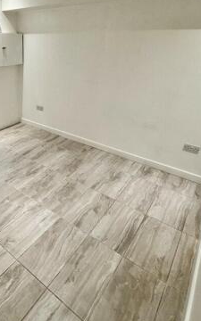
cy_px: 140
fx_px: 210
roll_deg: +0.1
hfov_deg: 46.8
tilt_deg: -25.2
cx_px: 26
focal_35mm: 24
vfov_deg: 74.4
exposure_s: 1/100
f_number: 2.2
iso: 100
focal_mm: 2.22
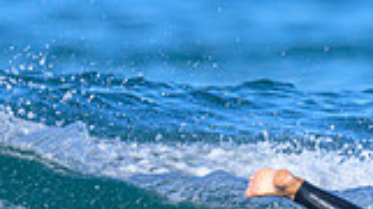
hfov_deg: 0.5
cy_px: 132
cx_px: 547
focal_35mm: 4166
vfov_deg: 0.3
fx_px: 41142
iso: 400
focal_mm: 800
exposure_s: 1/2000
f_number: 6.3
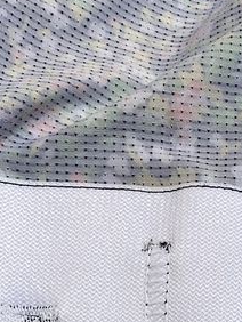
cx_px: 398
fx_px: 1098
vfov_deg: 16.2
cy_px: 357
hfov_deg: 11.8
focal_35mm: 118
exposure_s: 1/122
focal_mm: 4.25
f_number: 1.8
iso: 50
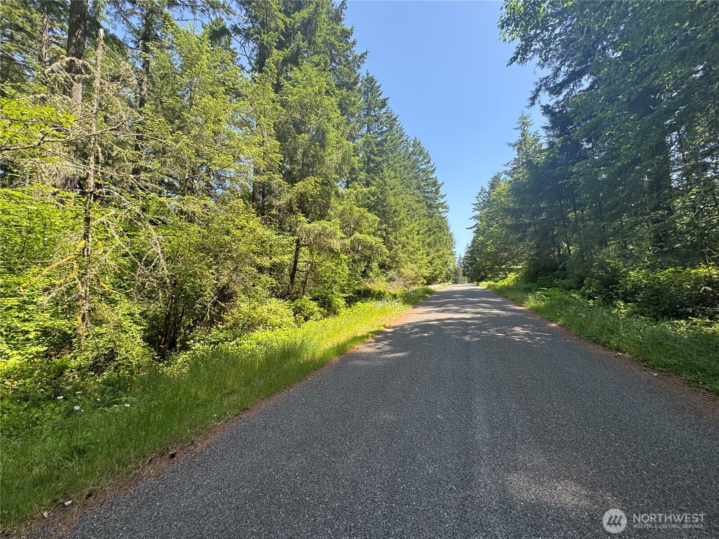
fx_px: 291
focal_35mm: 14
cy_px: 270
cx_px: 360
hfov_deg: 102.1
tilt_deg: +3.9
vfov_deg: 85.7
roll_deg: +1.5
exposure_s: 1/384
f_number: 2.2
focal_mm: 2.22
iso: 40
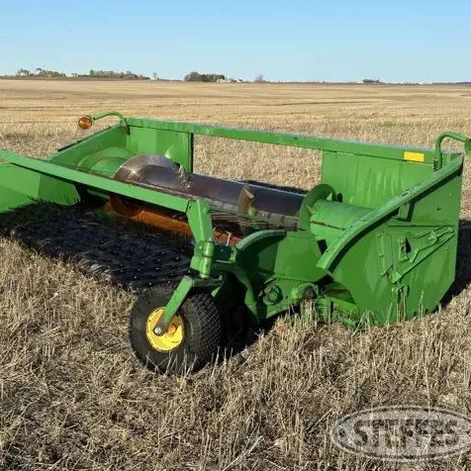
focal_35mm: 57
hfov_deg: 30.0
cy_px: 236
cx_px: 188
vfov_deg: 30.0
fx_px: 877
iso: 64
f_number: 1.78
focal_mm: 6.86
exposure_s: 1/2976
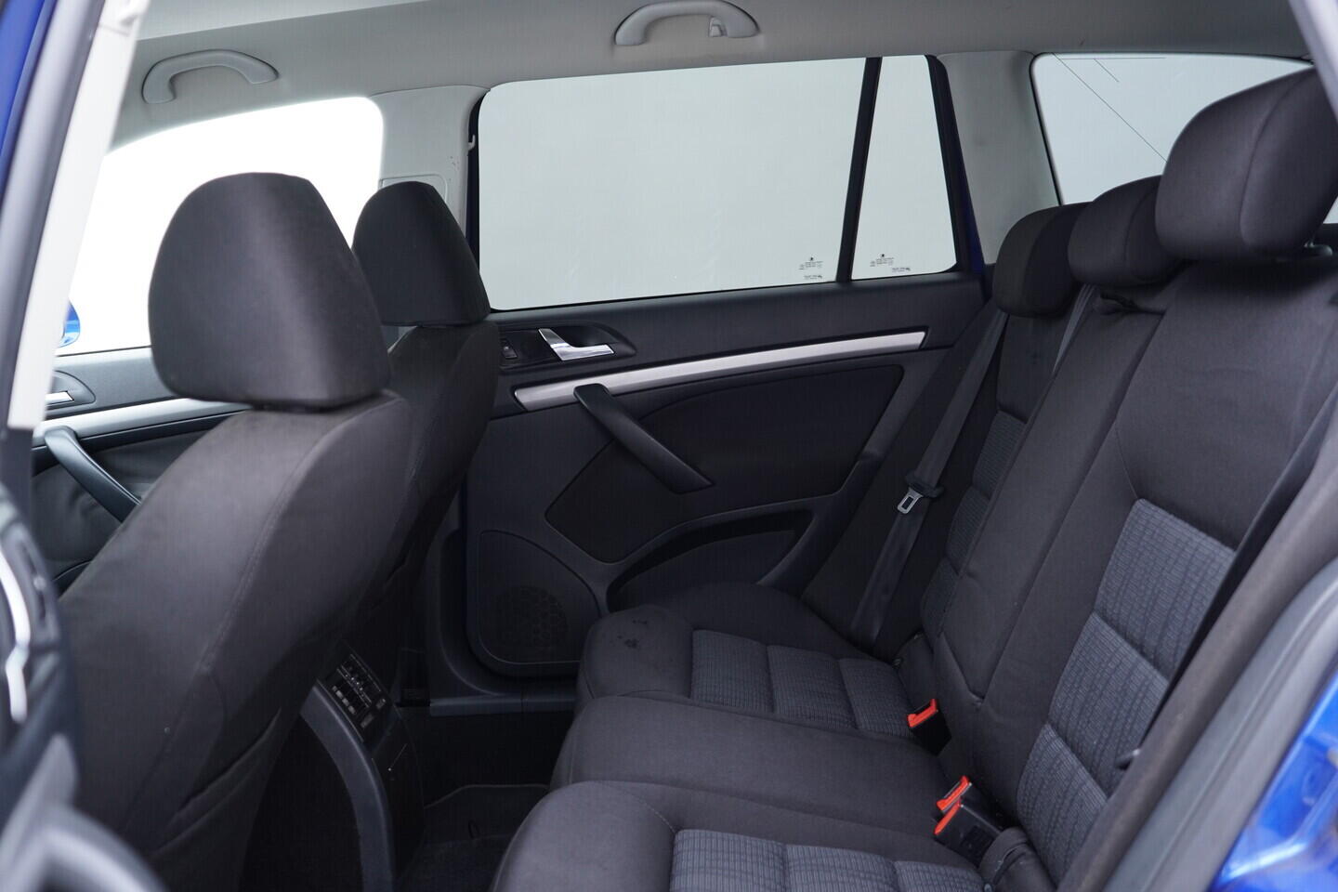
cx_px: 669
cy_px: 446
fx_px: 1338
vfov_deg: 36.9
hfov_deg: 53.1
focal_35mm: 36
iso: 500
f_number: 2.8
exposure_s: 1/40
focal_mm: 24
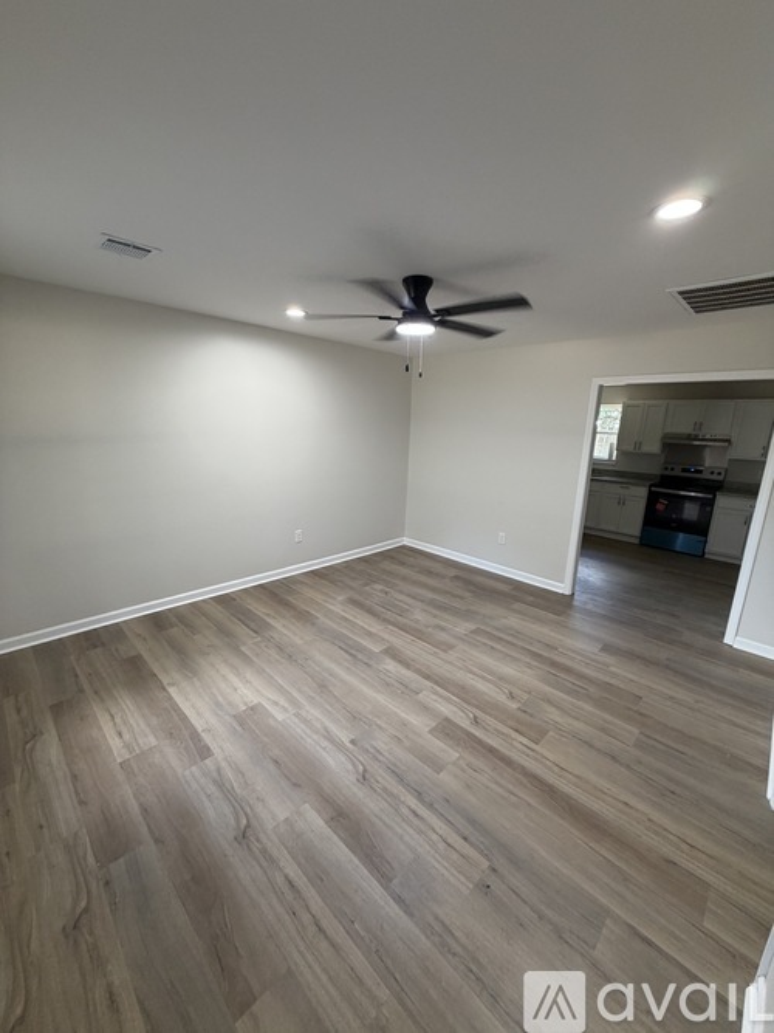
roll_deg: -1.9
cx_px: 387
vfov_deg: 102.1
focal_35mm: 14
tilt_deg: -12.3
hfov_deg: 85.7
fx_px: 418
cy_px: 516
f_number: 2.2
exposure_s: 1/60
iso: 160
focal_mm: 2.22
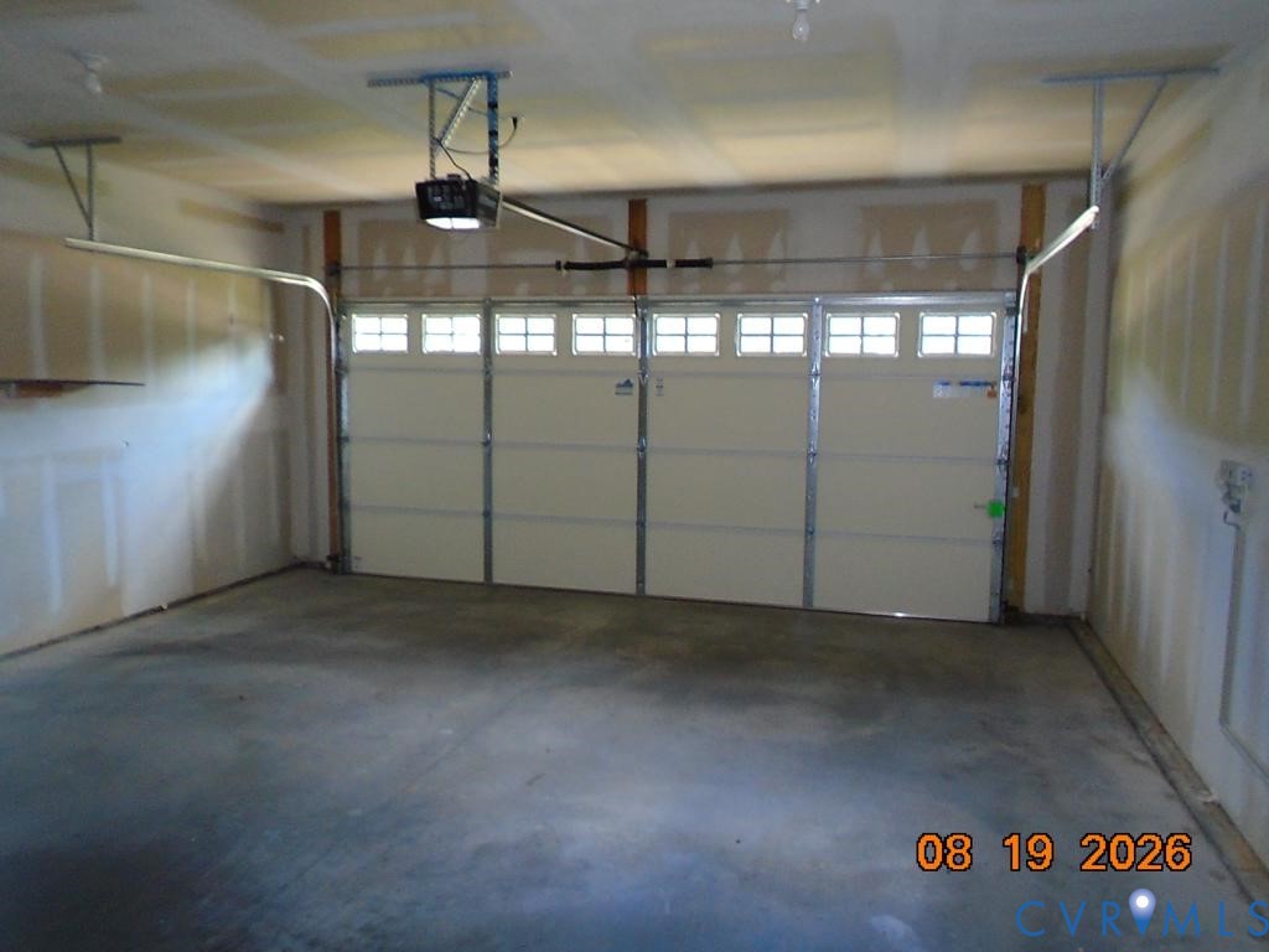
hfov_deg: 67.3
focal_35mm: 26
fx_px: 953
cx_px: 634
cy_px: 476
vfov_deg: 53.1
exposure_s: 1/30
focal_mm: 4.6
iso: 400
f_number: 3.2
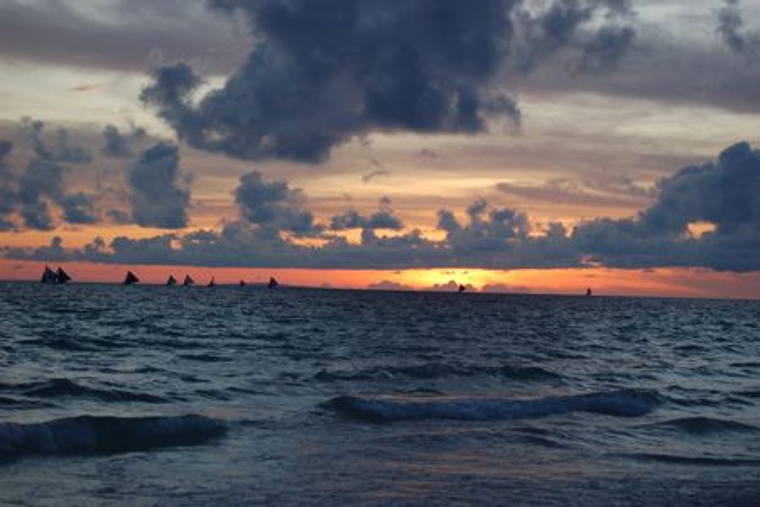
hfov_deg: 24.6
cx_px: 380
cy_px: 254
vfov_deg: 16.6
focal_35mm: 82
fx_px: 1742
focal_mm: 55
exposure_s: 1/125
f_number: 5.6
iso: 360
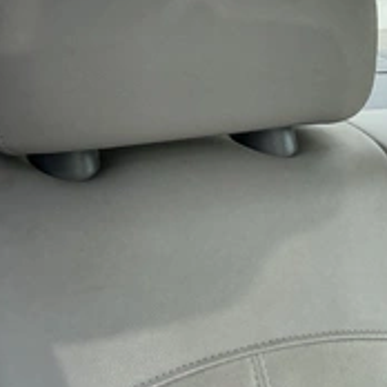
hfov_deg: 29.6
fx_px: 721
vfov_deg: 29.5
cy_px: 93
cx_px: 98
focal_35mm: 57
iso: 25
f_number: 1.8
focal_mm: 3
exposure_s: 1/380
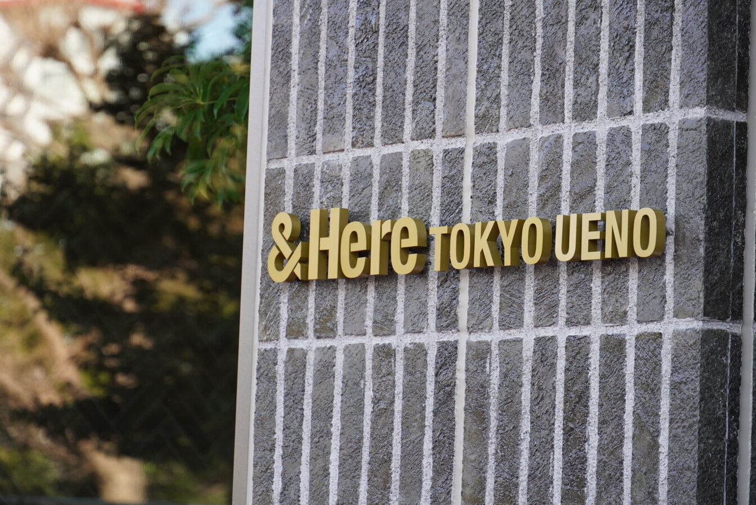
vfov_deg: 9.5
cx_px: 378
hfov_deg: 14.2
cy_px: 252
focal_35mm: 144
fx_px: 3026
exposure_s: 1/100
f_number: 5.6
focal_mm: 96
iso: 320
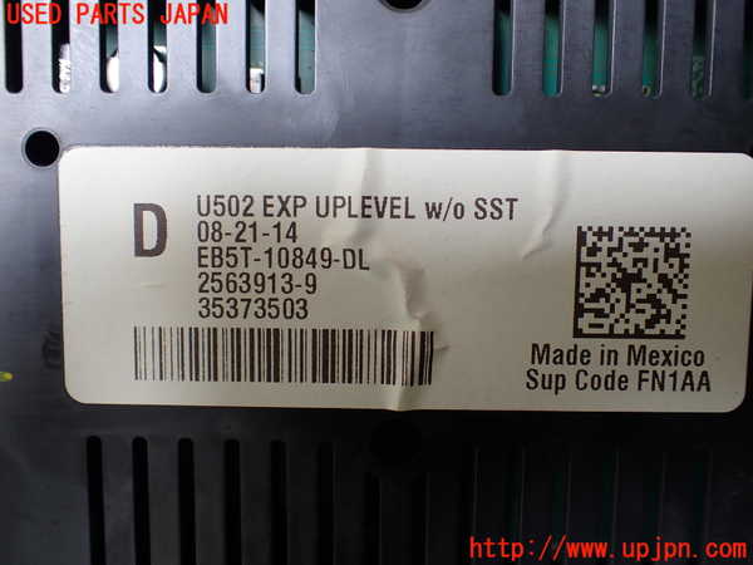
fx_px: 653
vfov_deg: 46.8
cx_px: 376
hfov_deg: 60.0
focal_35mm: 30
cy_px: 282
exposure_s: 1/125
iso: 160
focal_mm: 5.4
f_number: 2.3
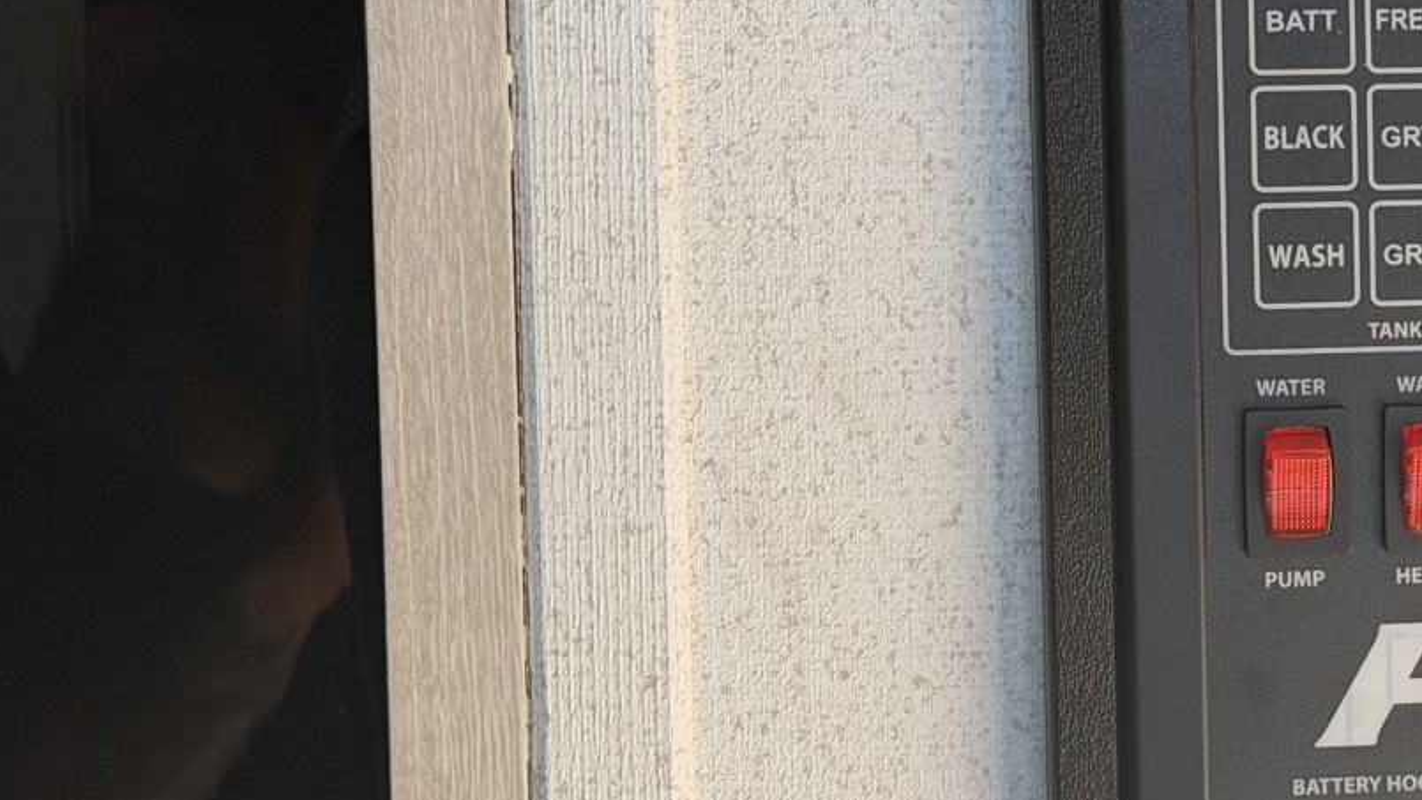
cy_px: 403
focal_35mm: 104
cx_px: 1399
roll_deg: +1.4
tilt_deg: -5.0
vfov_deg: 11.7
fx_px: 3922
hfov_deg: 20.0
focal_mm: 6.76
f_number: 1.78
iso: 80
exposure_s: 1/230
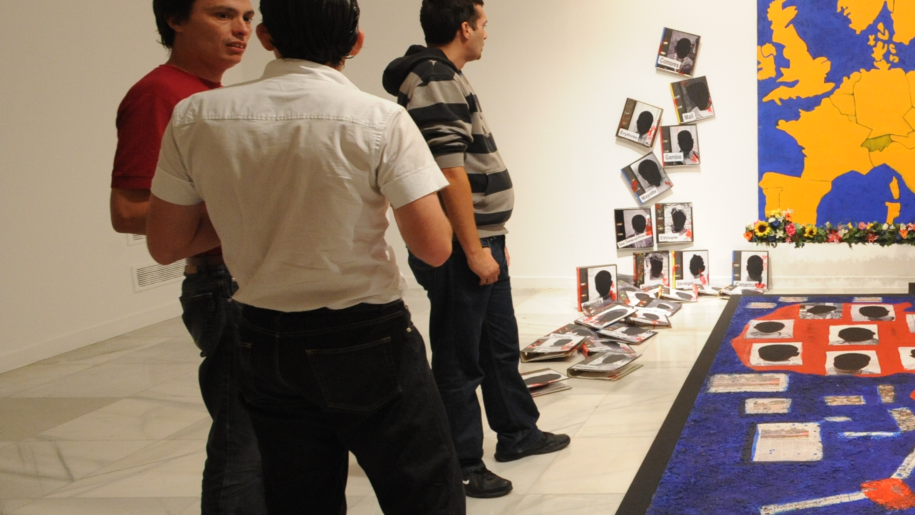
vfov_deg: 32.8
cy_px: 241
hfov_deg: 46.2
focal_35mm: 36
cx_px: 920
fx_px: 874
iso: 2500
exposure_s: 1/25
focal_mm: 17
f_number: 5.6
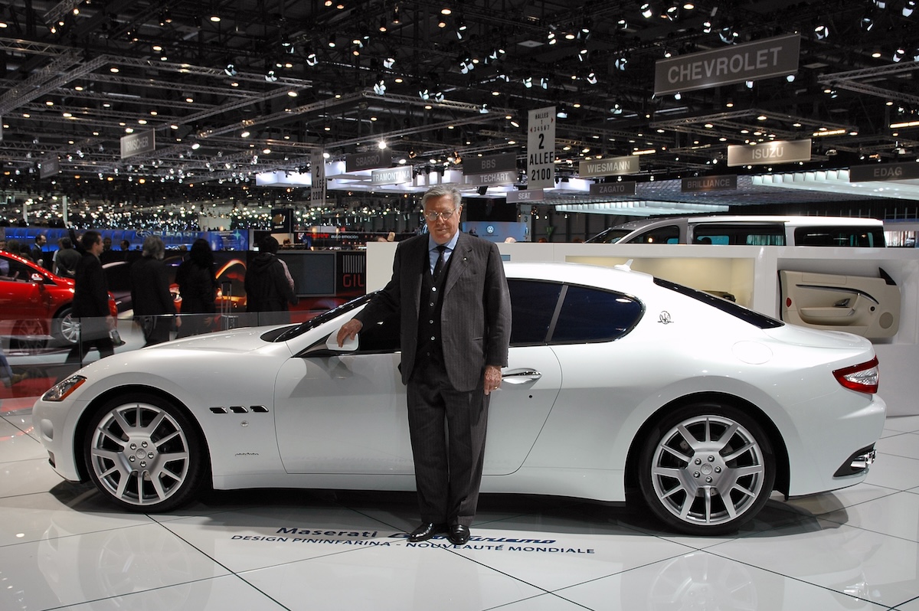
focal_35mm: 33
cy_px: 306
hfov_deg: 57.3
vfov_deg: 39.9
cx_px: 460
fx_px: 842
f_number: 7.1
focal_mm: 22
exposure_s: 1/40
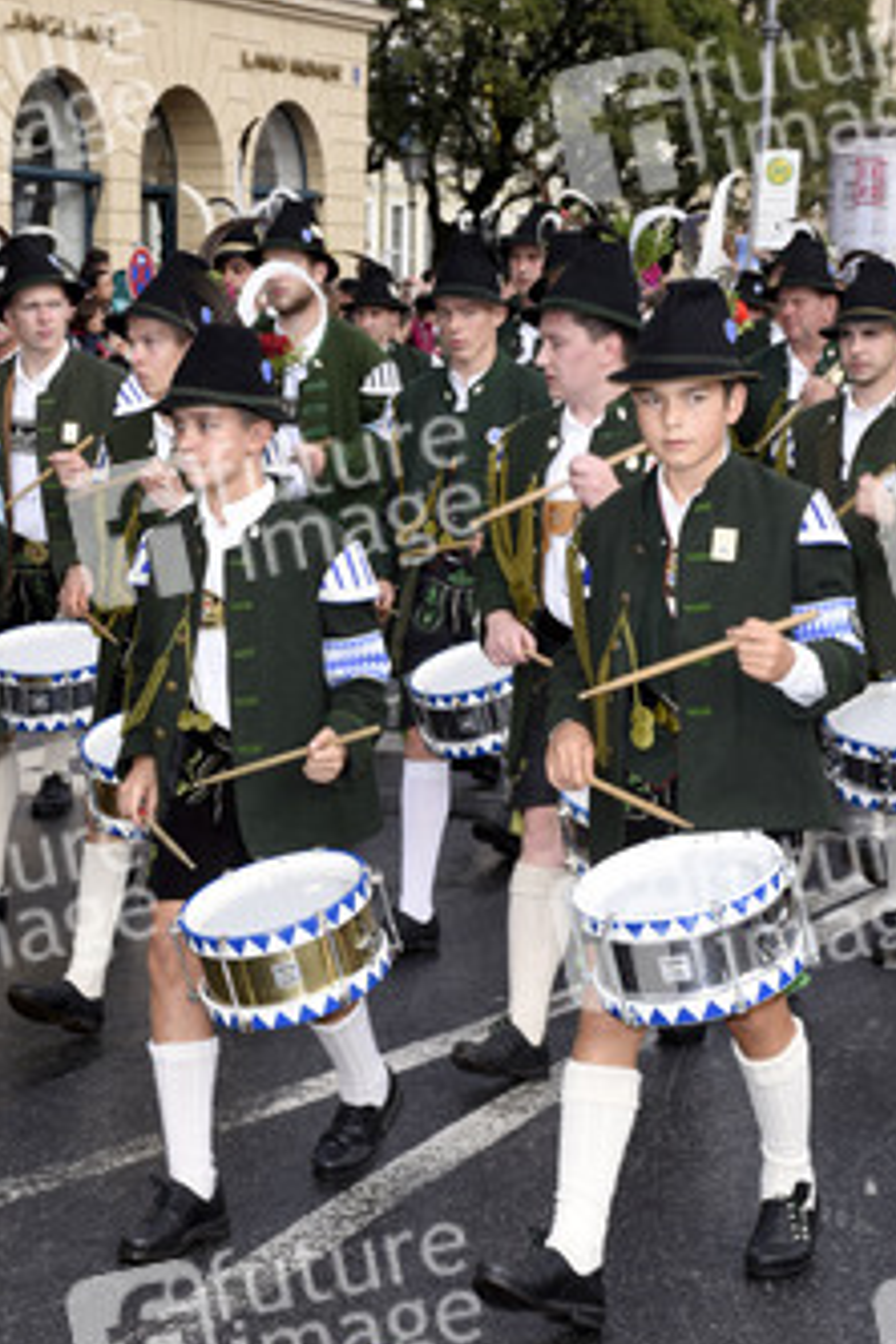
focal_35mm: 90
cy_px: 714
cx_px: 391
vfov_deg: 22.6
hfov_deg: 15.2
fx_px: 3360
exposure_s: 1/160
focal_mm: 50
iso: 200
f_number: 8
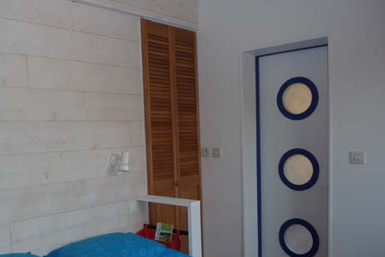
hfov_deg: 50.3
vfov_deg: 34.9
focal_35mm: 38
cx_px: 149
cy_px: 162
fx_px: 406
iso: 100
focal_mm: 4.7
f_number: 3.3
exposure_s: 1/30
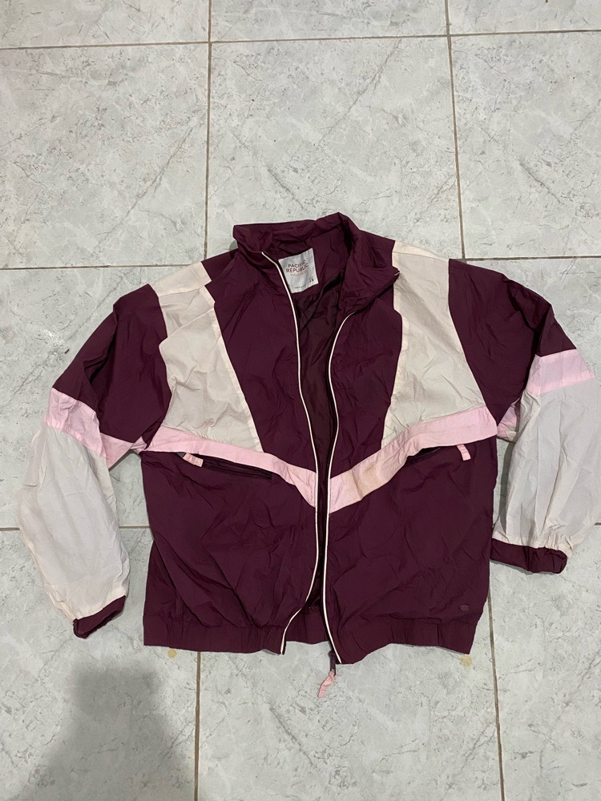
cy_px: 400
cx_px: 300
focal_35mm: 26
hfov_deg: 53.1
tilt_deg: -77.7
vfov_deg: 67.3
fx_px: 602
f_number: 1.8
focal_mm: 4.25
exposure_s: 1/50
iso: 500
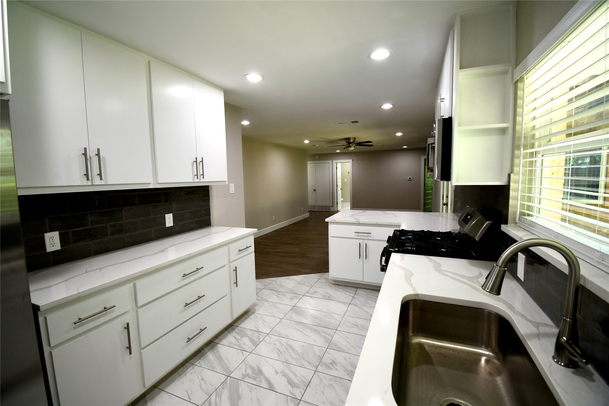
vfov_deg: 77.3
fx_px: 254
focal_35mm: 15
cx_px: 304
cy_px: 203
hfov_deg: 100.4
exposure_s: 1/30
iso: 200
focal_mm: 10
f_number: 4.5
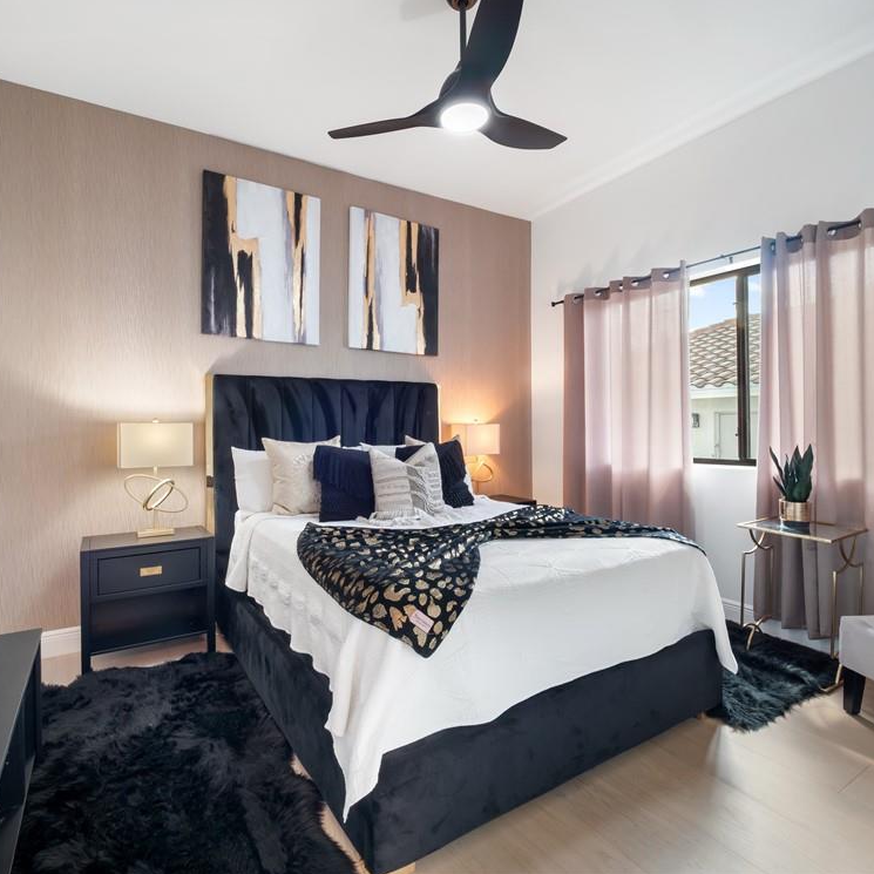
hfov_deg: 83.9
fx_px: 486
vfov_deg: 84.0
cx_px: 415
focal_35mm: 17
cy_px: 427
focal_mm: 7
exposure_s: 1/3
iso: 200
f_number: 7.1
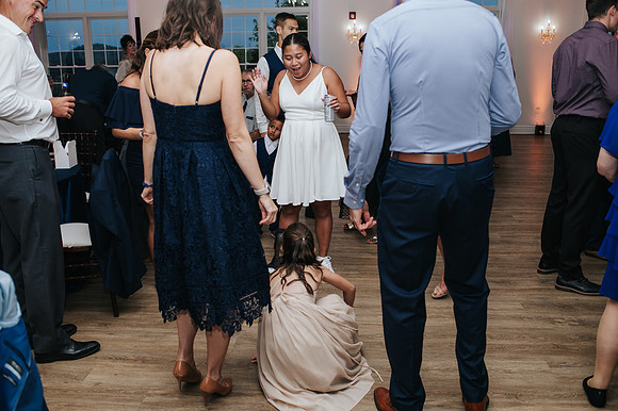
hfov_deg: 54.5
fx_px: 600
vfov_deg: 37.8
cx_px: 309
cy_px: 206
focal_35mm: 35
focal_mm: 35
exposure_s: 1/200
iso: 800
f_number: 3.2
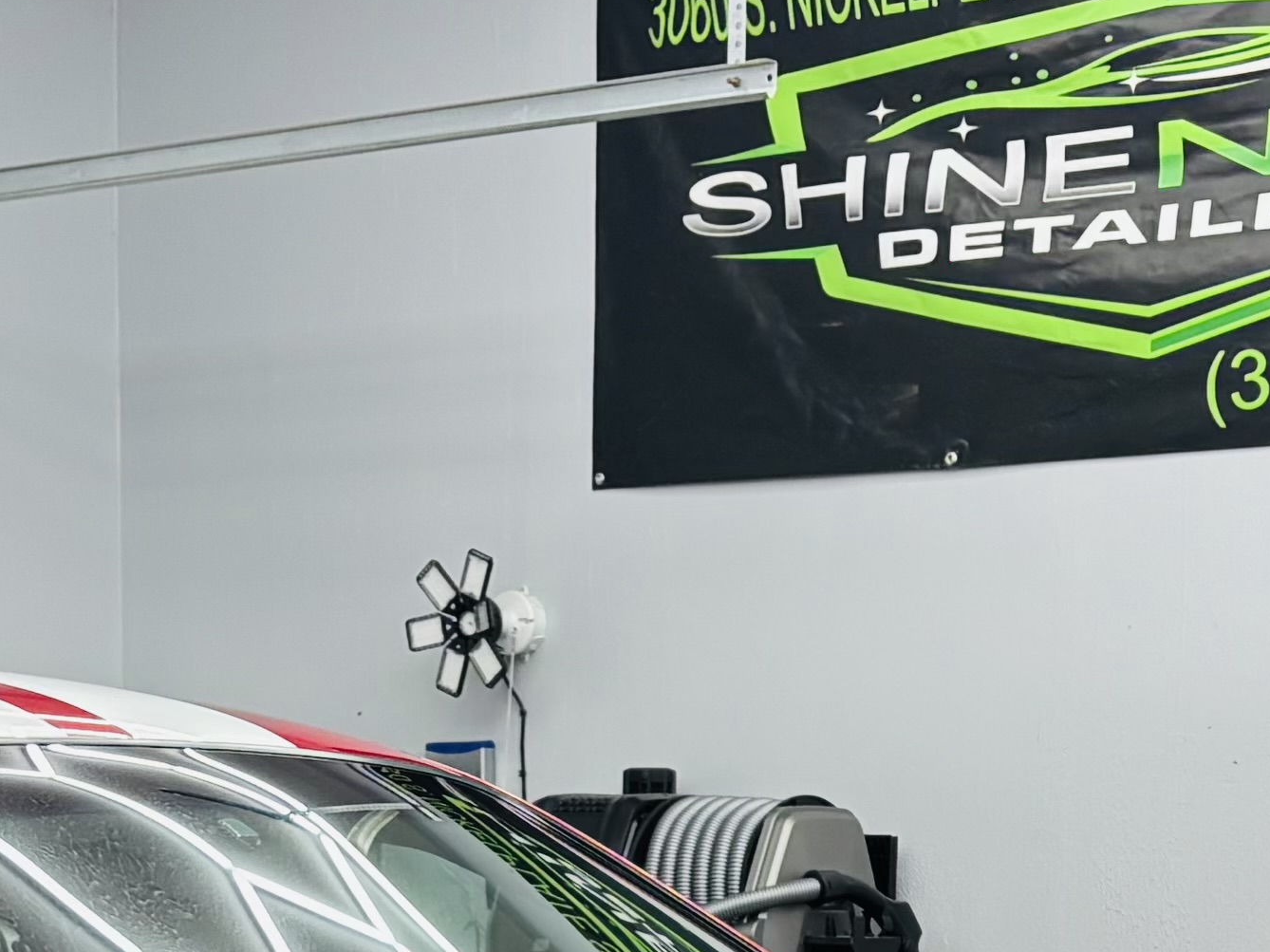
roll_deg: -0.2
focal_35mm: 111
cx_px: 446
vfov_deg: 12.3
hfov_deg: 17.7
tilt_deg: -11.6
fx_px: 4072
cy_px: 1641
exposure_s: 1/120
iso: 50
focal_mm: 5.96
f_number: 1.6
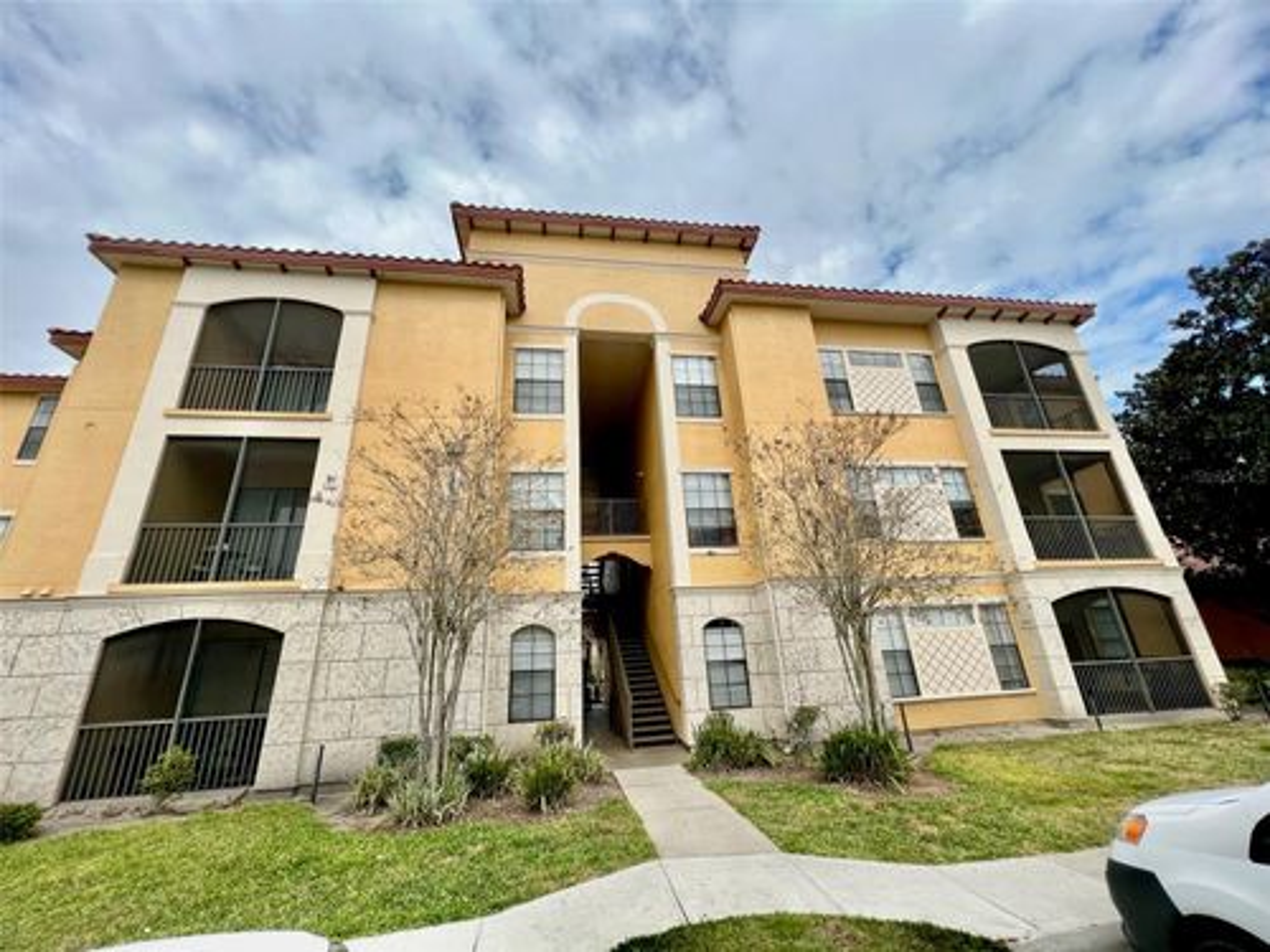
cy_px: 476
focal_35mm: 13
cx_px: 635
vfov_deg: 89.9
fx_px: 477
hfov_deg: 106.2
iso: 32
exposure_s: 1/1376
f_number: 1.8
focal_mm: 1.57
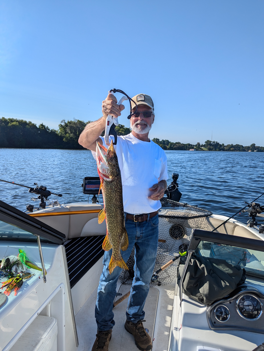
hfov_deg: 56.9
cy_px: 176
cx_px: 132
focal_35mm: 24
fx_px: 243
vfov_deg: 71.5
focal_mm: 6.81
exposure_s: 1/1984
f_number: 1.85
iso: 37
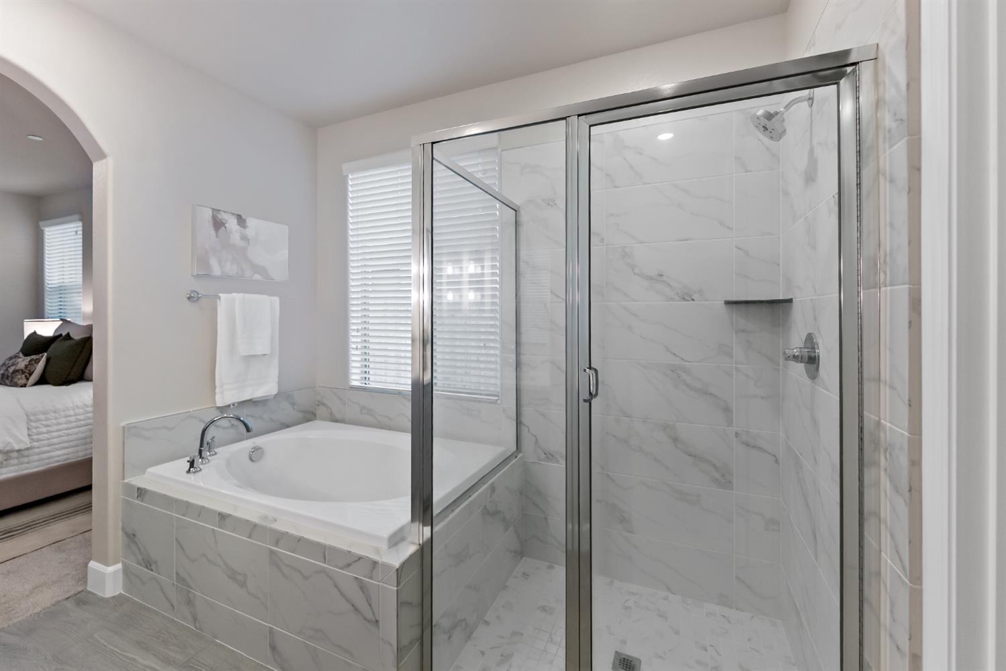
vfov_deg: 81.2
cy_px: 336
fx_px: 391
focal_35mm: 14
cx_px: 503
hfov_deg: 104.3
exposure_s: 1/160
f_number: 4
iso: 640
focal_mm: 14
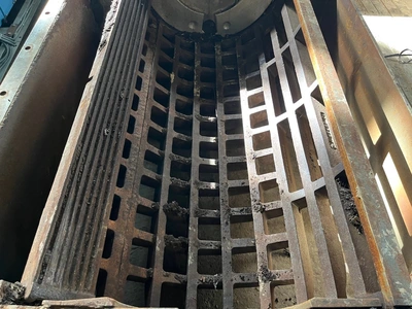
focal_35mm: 26
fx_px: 309
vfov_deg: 53.1
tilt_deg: -52.3
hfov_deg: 67.3
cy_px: 154
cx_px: 206
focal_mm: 5.1
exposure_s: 1/60
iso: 250
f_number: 1.6
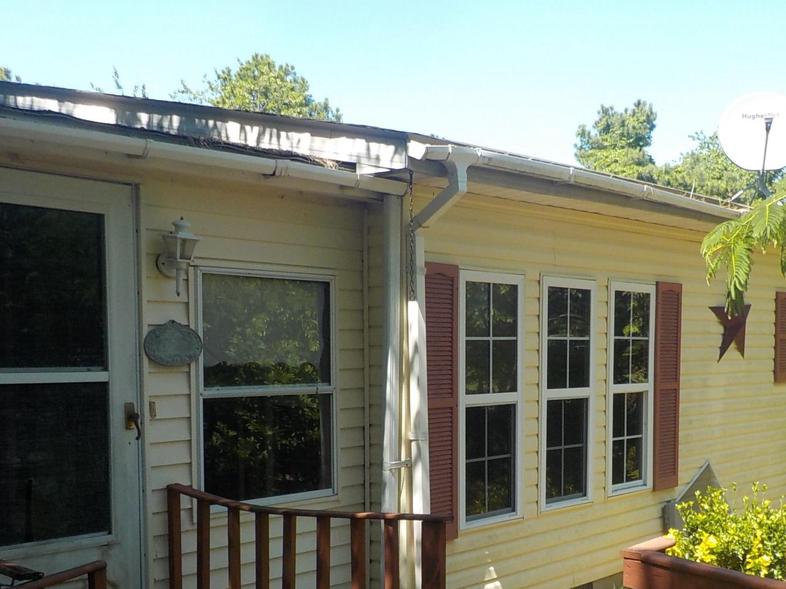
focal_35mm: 46
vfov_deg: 31.1
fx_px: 1044
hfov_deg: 40.6
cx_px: 540
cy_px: 429
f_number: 3.3
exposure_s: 1/400
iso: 125
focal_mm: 4.1
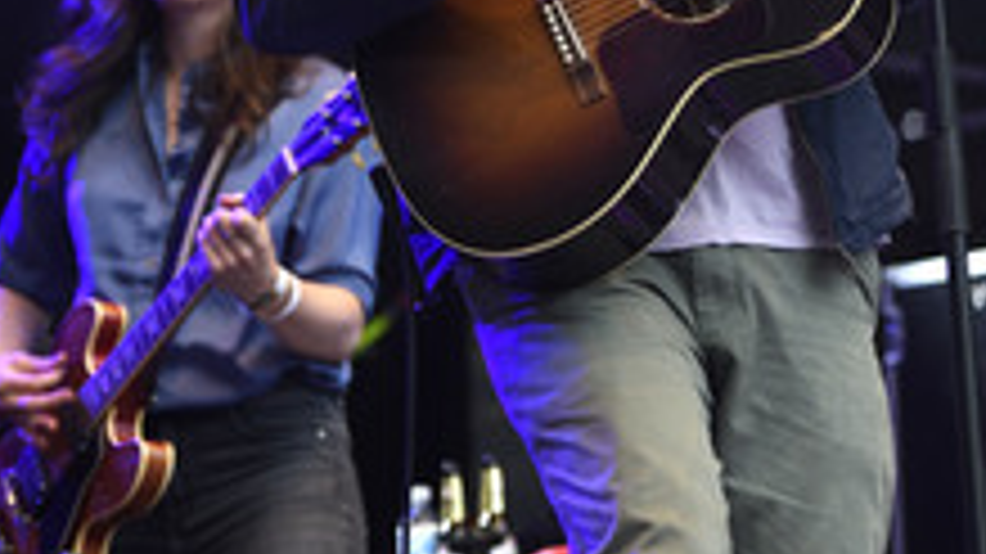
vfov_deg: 6.1
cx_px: 849
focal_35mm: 198
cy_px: -9
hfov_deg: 10.8
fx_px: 5175
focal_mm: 92
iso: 800
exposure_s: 1/500
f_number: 3.5
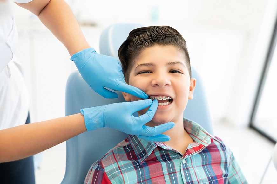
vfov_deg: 37.8
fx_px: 269
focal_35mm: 35
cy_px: 92
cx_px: 138
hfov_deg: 54.4
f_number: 1.8
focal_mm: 35
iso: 200
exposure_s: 1/160
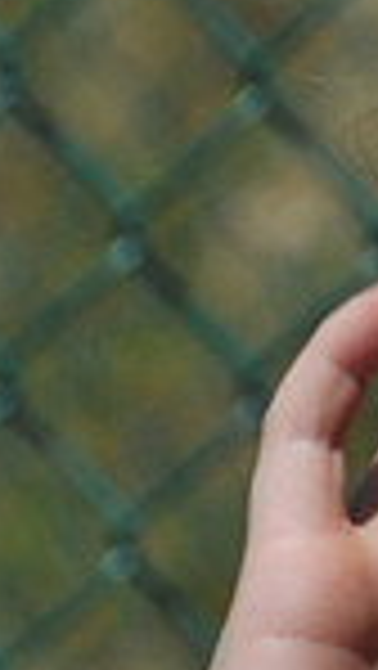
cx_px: 774
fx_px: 21702
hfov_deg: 1.0
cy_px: 758
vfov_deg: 1.8
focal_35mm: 1220
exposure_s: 1/250
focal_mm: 200
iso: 200
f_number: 11
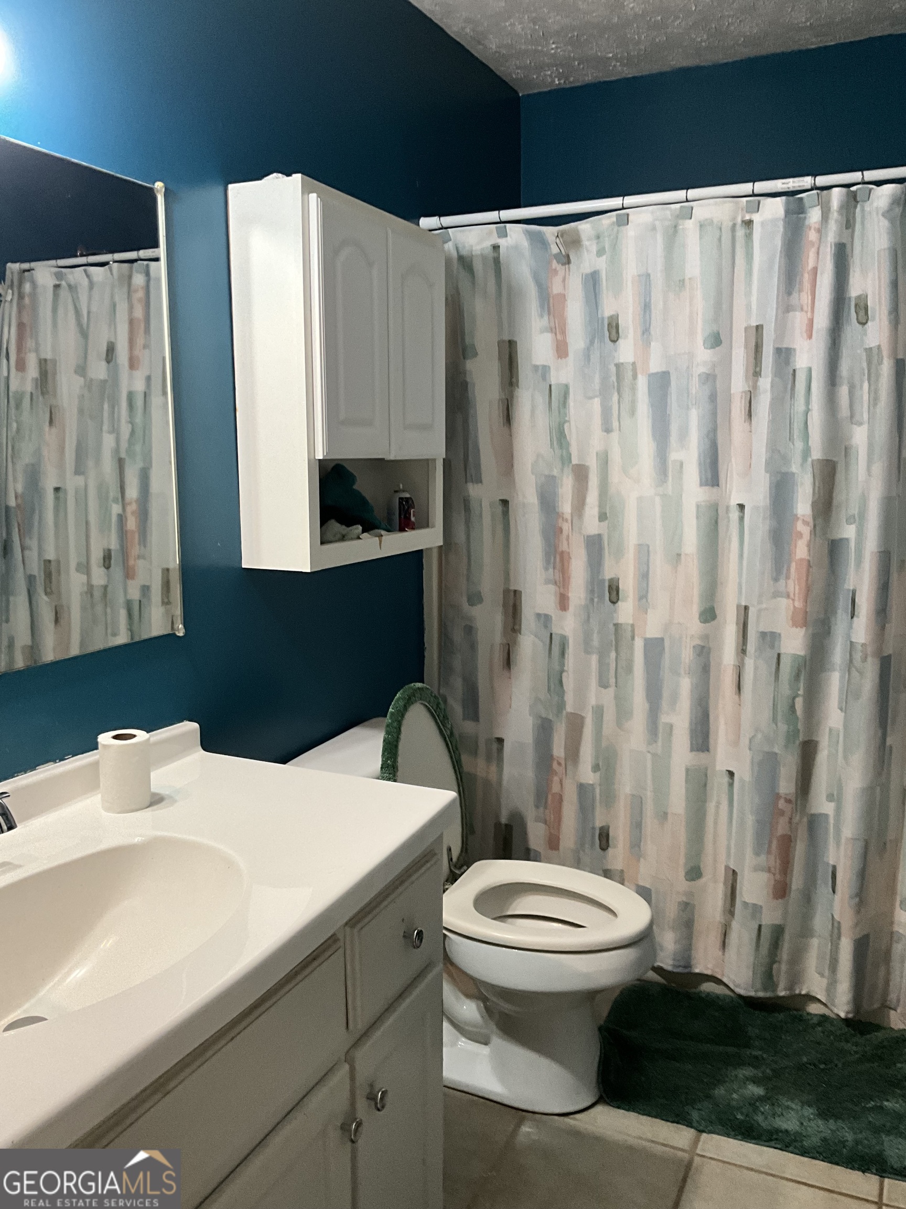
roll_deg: +1.4
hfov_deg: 48.2
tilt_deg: -9.0
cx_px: 453
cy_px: 604
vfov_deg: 61.7
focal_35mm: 29
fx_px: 1012
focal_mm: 3
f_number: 1.8
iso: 160
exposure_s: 1/60
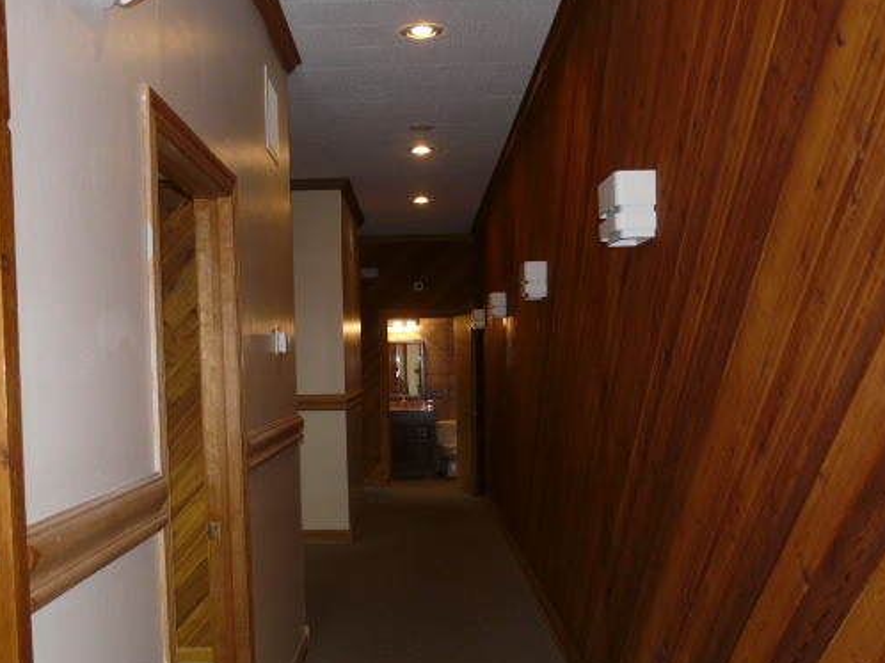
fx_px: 920
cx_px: 407
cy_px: 418
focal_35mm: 36
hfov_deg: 51.3
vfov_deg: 39.3
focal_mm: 4.6
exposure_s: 1/30
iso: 100
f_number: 2.8
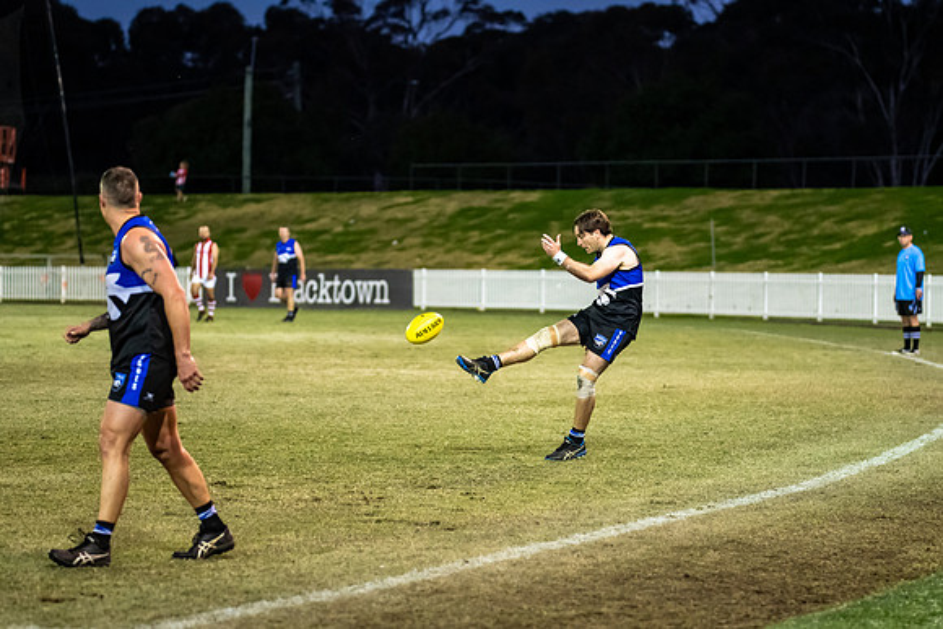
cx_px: 555
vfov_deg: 9.6
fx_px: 3749
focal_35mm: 143
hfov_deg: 14.3
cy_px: 311
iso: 4000
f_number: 2.8
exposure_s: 1/1250
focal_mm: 120
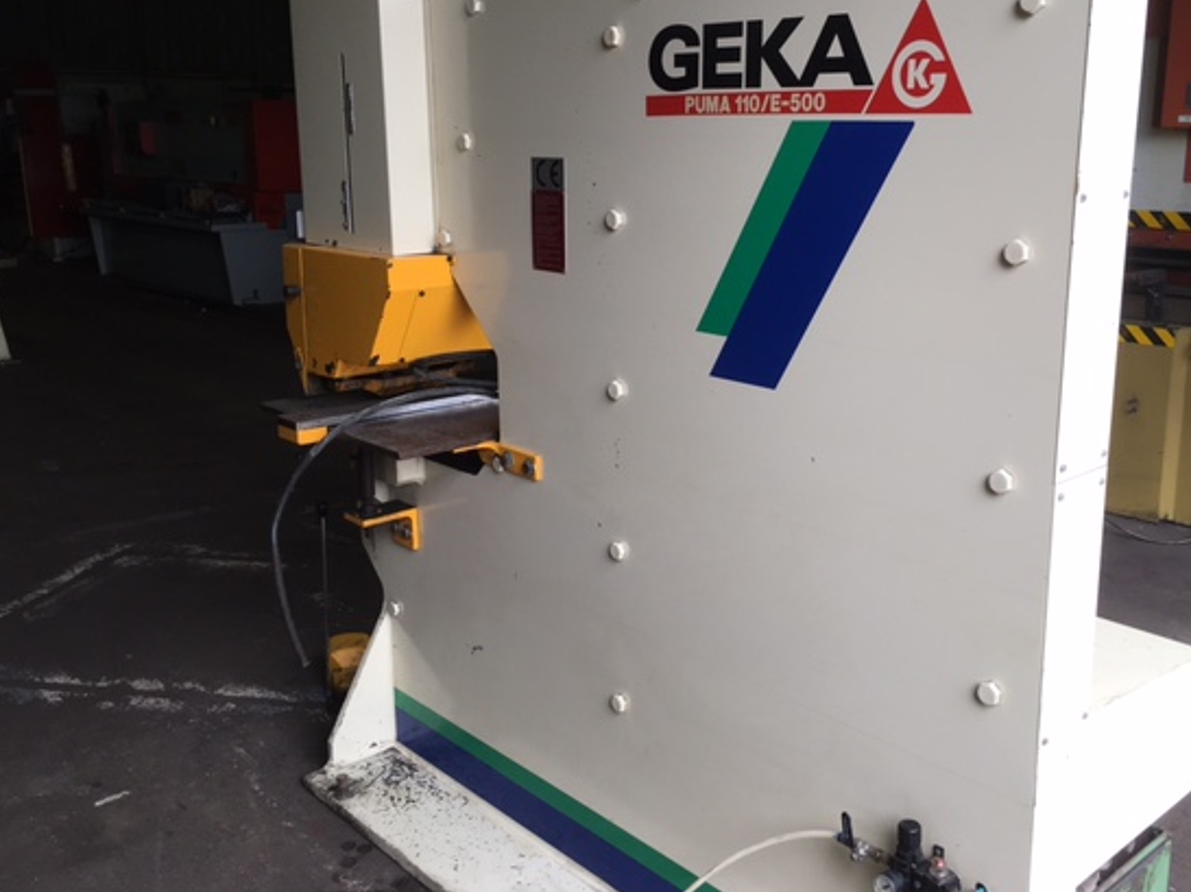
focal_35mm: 34
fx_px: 1169
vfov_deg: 41.7
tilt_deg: -11.7
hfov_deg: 53.8
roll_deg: +0.1
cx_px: 670
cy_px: 393
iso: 32
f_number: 2.2
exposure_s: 1/100
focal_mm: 4.15
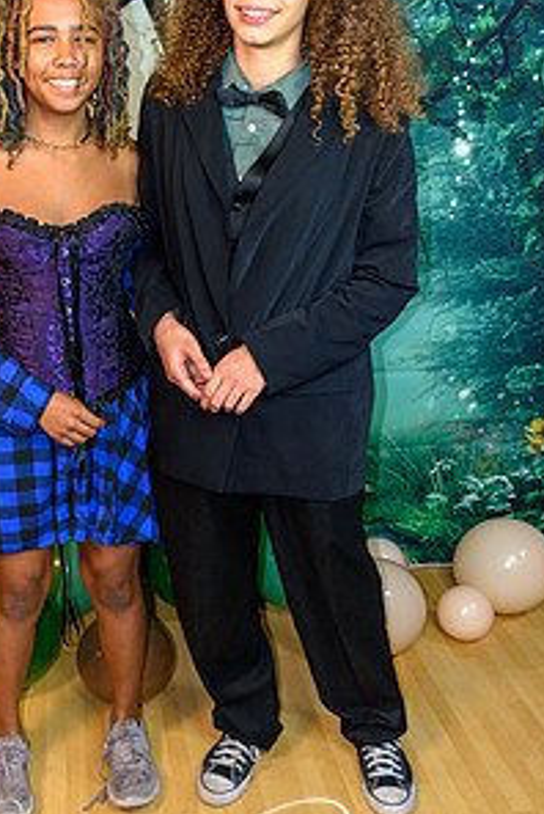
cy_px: 402
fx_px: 927
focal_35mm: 41
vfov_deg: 47.4
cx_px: 151
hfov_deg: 32.2
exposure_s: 1/80
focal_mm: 18
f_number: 4.5
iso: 800
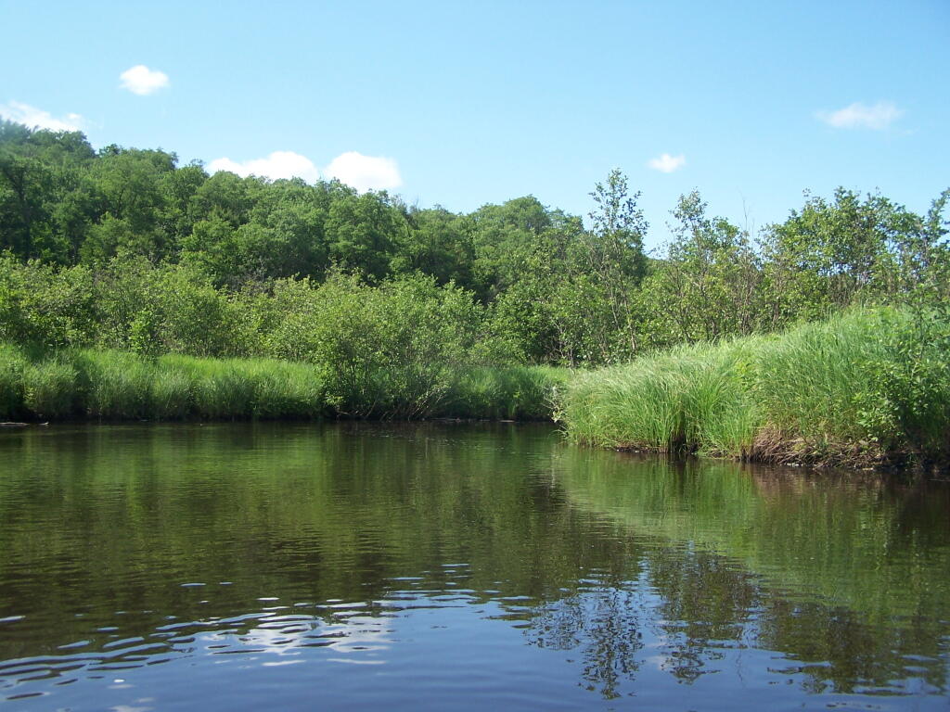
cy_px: 356
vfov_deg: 37.7
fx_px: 1043
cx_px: 475
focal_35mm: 38
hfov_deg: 49.0
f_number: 2.8
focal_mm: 6.3
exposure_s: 1/640
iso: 80
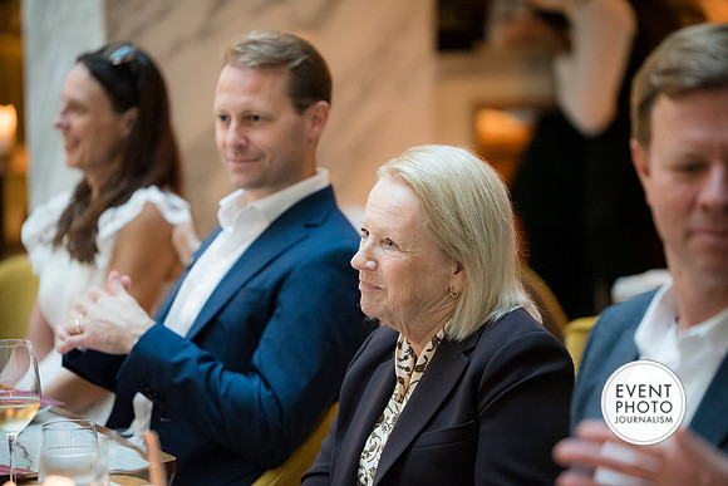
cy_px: 243
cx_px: 364
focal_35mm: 150
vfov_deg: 9.2
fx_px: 3034
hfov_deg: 13.7
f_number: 2.8
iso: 6400
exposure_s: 1/125
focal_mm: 150
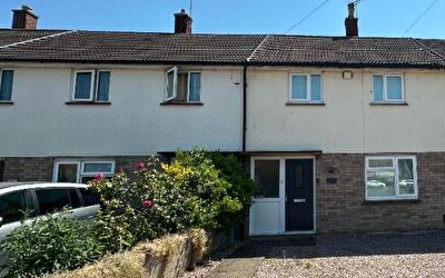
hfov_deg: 64.7
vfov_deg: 47.6
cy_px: 144
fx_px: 315
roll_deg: +0.7
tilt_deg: +6.9
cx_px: 350
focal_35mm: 26
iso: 40
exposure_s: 1/1221
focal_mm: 2.22
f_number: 2.2
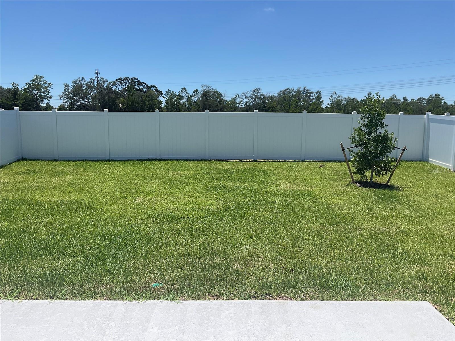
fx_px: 381
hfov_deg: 61.7
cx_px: 228
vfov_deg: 48.2
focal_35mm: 29
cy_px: 170
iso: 16
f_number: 1.8
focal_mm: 3
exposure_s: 1/2427
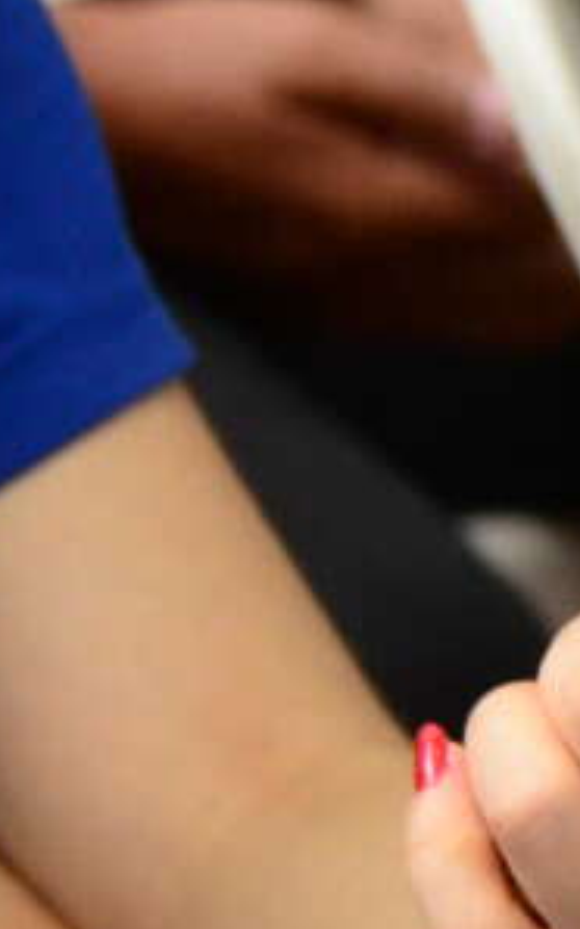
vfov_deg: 4.8
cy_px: -310
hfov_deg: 2.7
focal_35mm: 438
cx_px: 3804
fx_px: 11088
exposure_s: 1/160
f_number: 3.5
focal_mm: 50
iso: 1250
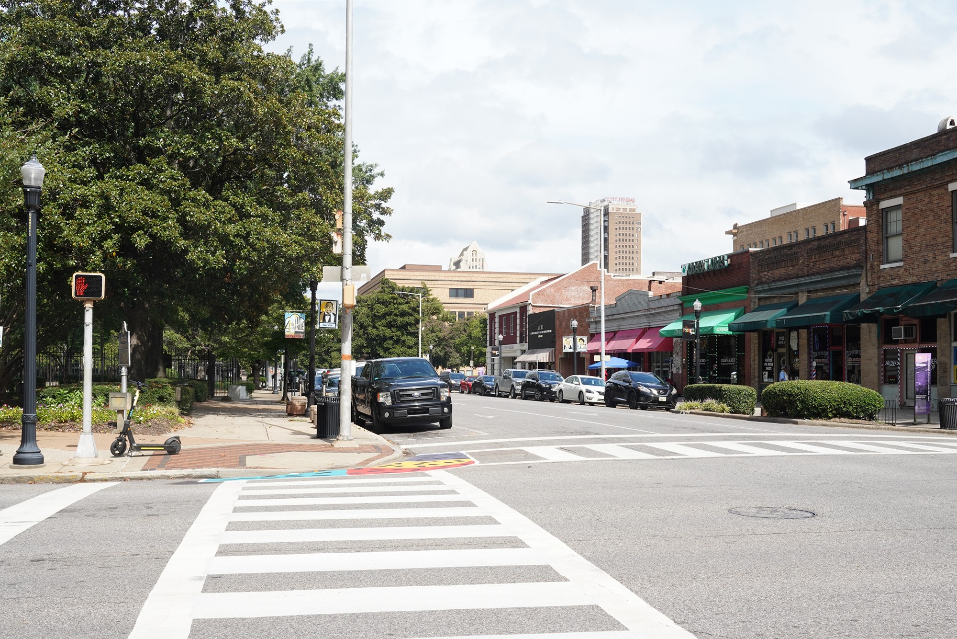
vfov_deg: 40.0
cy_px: 320
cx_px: 478
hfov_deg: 57.2
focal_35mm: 33
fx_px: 877
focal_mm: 33
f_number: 13
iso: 400
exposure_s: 1/100
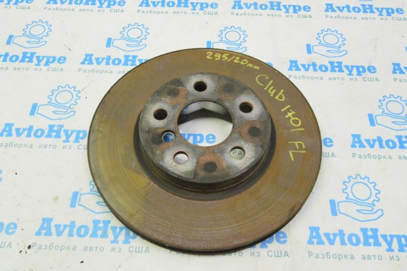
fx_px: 373
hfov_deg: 57.3
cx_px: 204
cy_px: 136
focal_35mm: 33
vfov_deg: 39.9
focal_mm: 22
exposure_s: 1/20
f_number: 20
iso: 6400
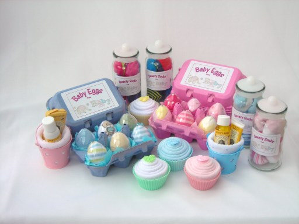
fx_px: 561
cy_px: 112
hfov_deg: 29.8
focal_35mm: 65
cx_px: 150
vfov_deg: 22.6
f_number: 3.9
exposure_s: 1/67.5
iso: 50
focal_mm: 10.8
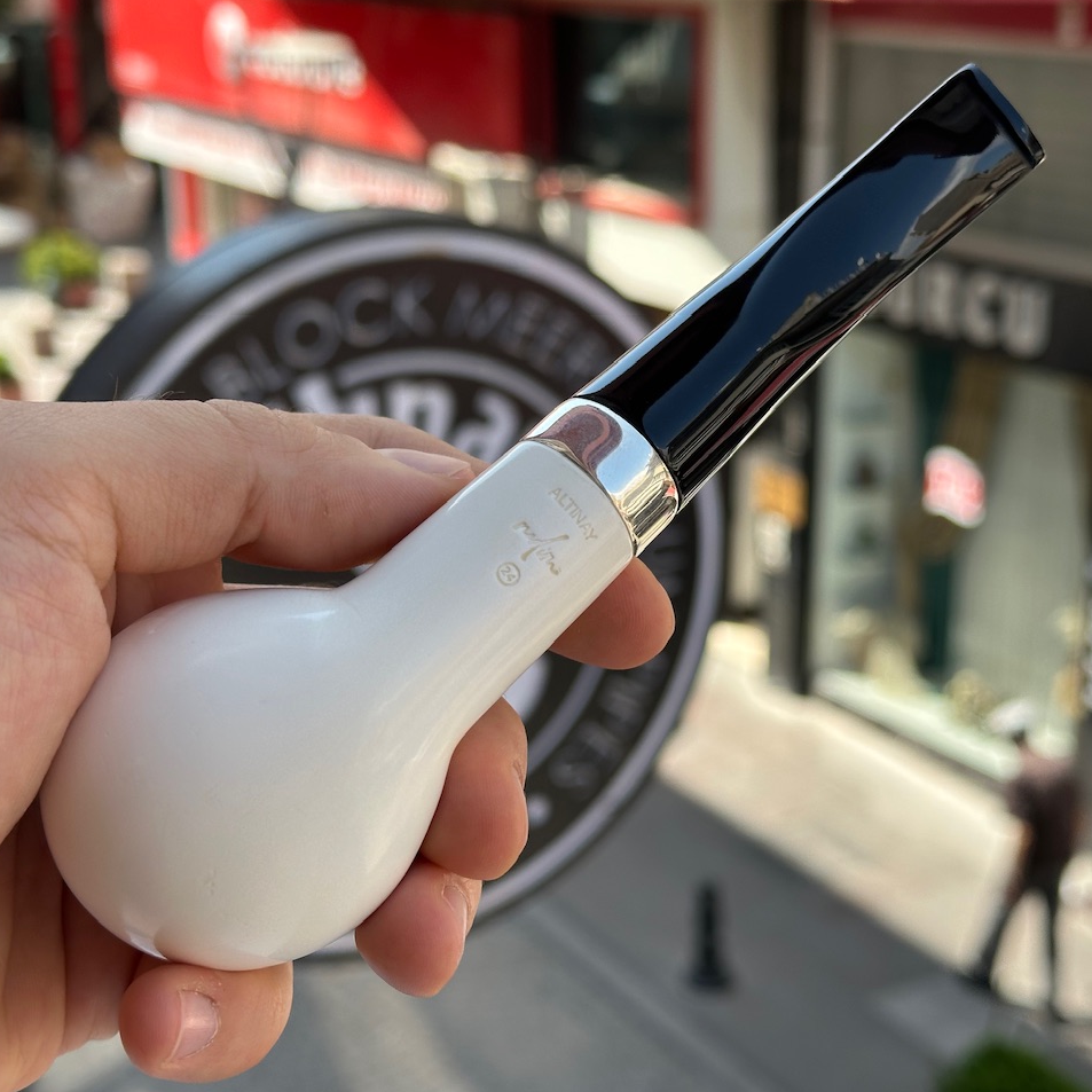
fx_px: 2034
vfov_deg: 30.0
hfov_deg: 30.0
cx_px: 589
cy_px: 544
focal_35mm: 57
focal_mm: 6.86
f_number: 1.78
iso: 64
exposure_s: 1/1062
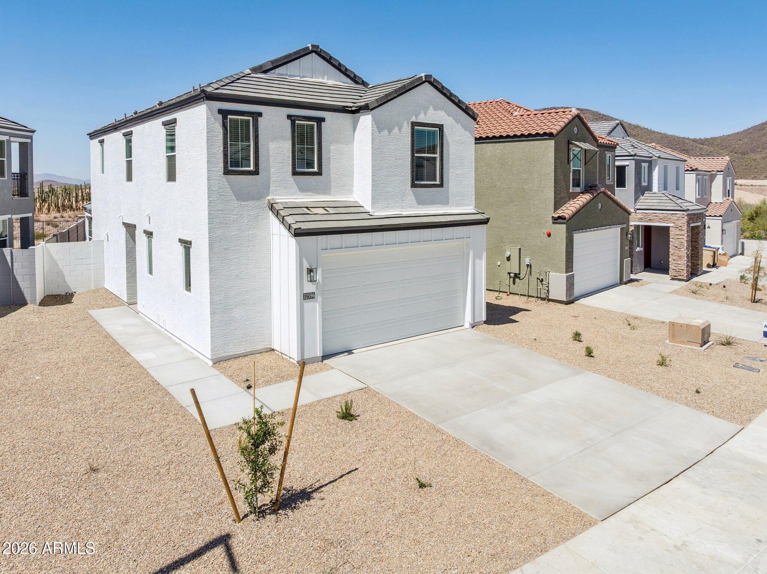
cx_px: 384
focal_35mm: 24
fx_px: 531
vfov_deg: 56.8
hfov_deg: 71.6
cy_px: 287
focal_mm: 12.3
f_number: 6.3
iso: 100
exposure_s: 1/400
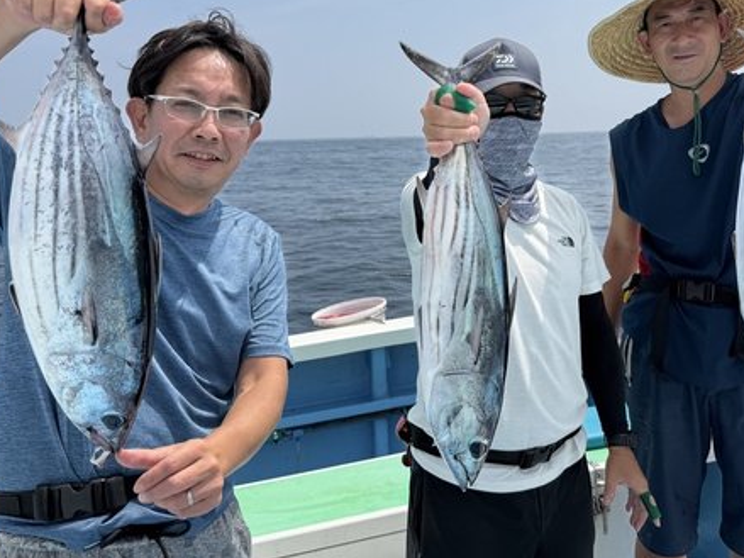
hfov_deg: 52.1
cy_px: 178
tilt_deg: -4.4
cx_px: 466
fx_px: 752
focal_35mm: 35
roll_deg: +1.1
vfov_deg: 40.1
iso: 80
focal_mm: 6.76
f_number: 1.78
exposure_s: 1/7353
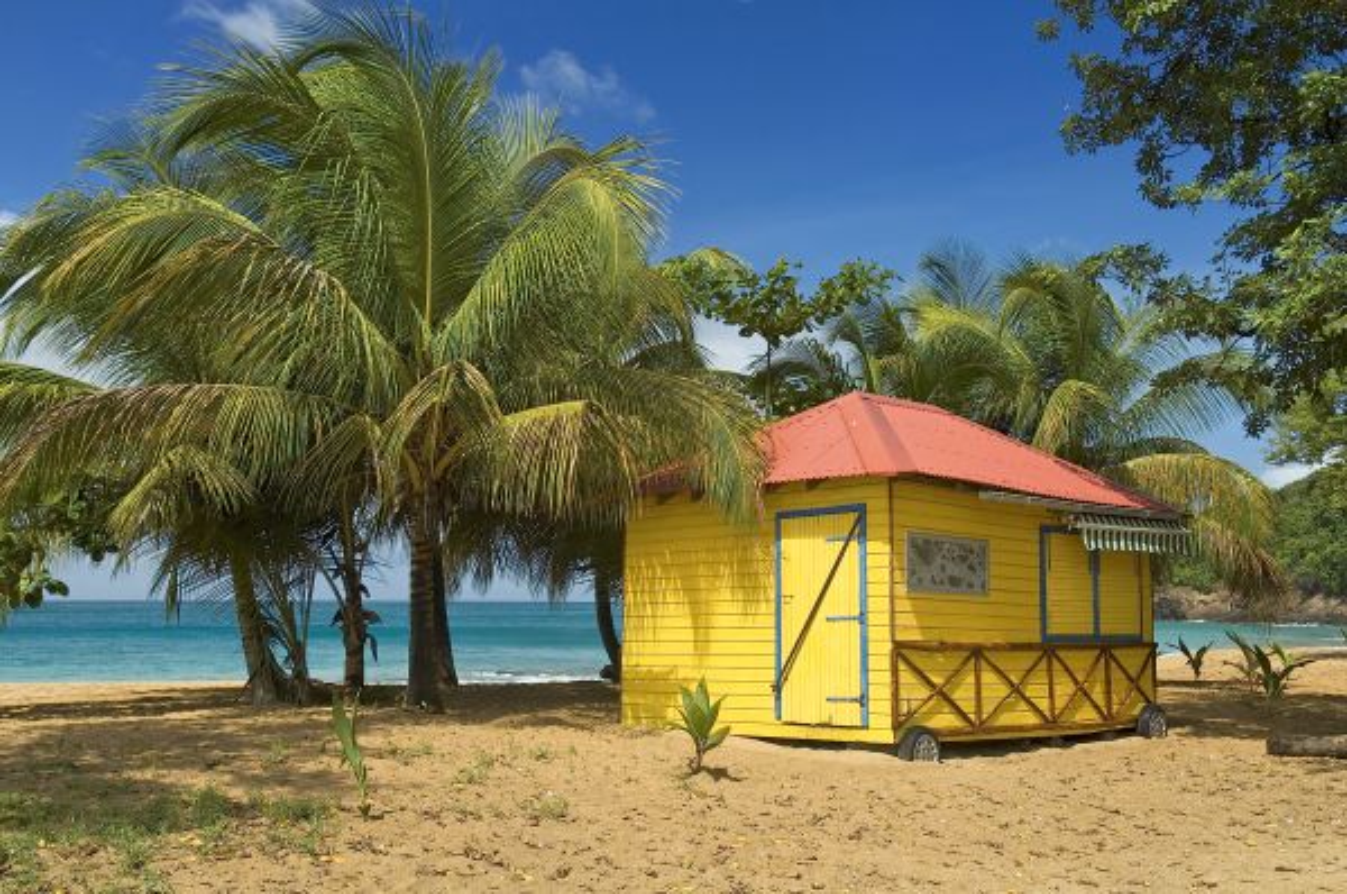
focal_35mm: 38
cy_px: 447
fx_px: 1401
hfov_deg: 51.4
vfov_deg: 35.4
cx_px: 674
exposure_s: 1/320
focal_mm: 25
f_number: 5.6
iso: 200
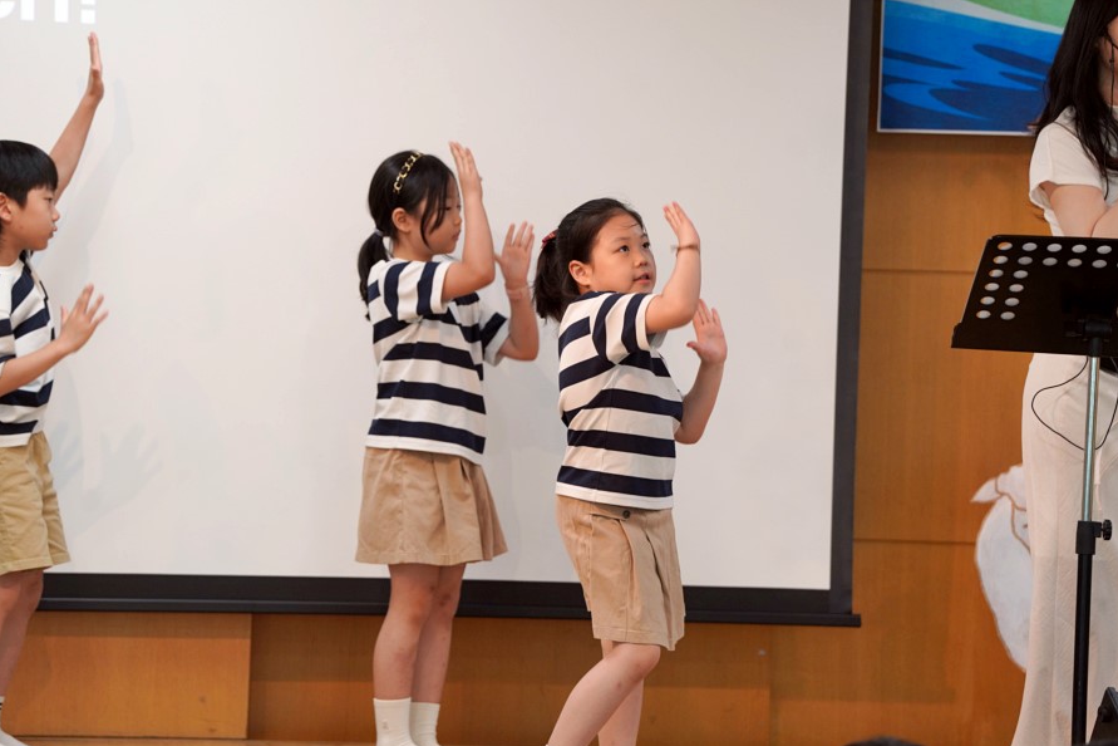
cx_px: 562
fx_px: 6273
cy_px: 374
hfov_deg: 10.2
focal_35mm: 202
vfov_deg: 6.8
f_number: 4
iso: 1000
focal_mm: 200
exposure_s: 1/250
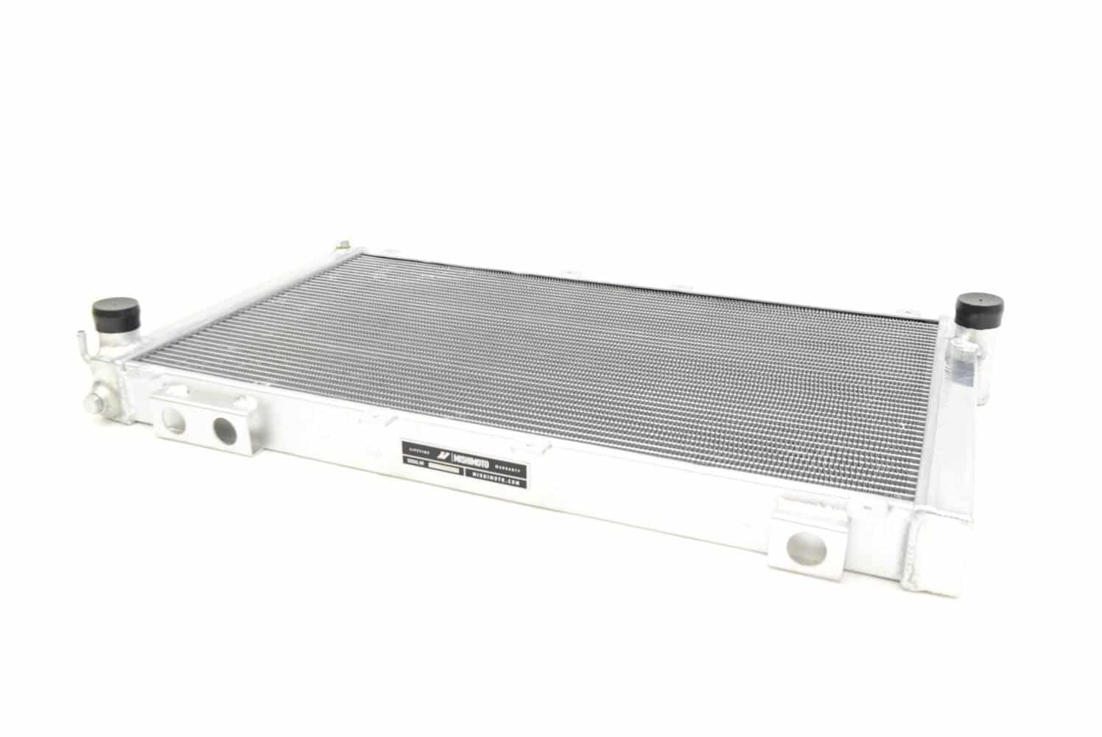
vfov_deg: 40.0
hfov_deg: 57.2
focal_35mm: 33
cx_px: 551
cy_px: 368
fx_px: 1011
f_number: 5.6
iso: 400
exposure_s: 1/125
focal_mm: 22
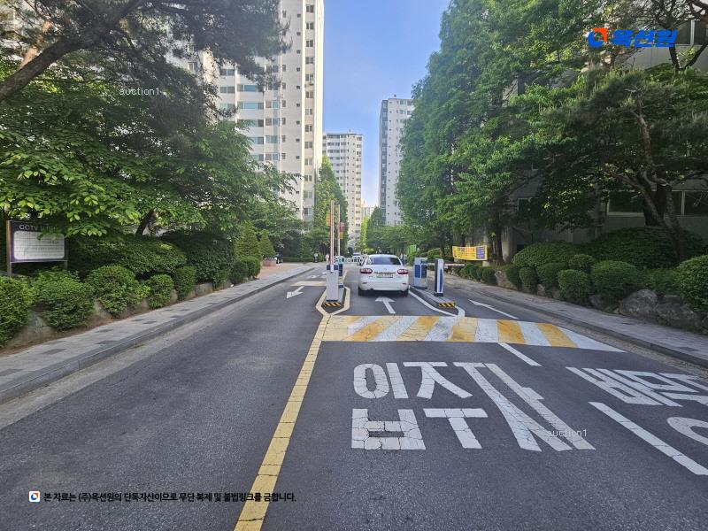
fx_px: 266
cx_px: 354
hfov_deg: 106.2
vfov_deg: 89.9
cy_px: 266
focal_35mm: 13
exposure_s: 1/257
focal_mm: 2.2
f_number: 2.2
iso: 50
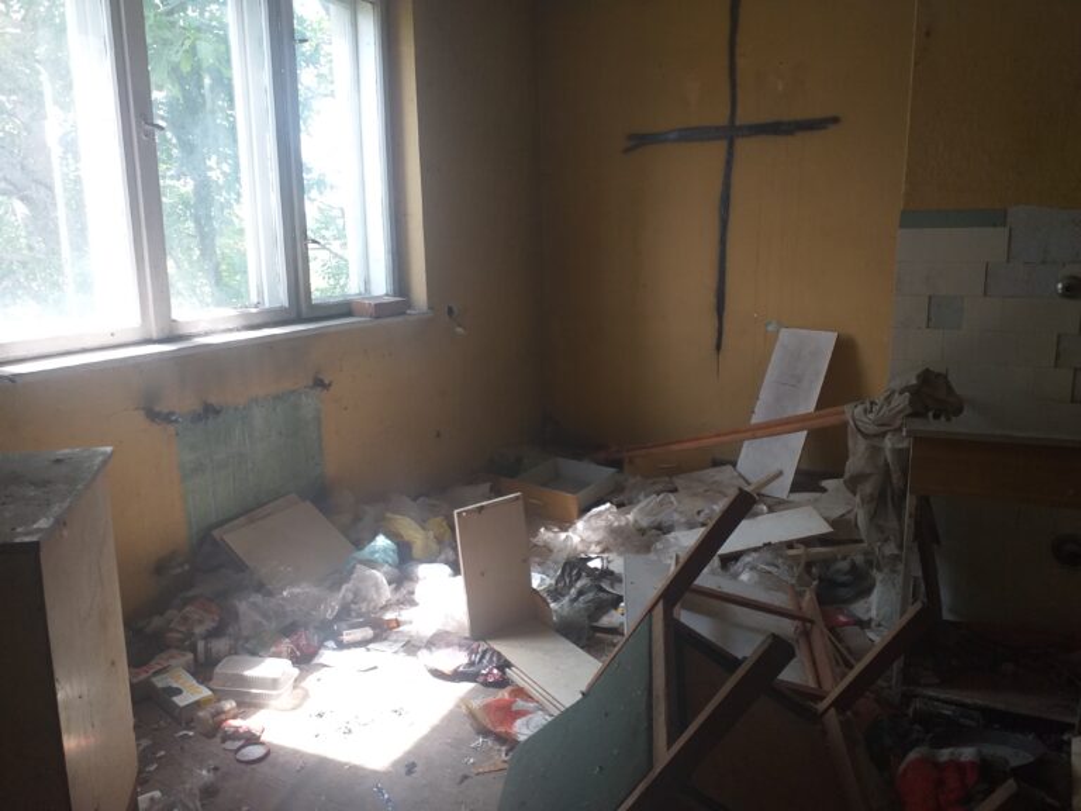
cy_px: 406
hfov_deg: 65.3
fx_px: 843
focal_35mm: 27
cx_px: 540
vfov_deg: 51.4
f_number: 1.9
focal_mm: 3.6
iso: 64
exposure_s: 1/100
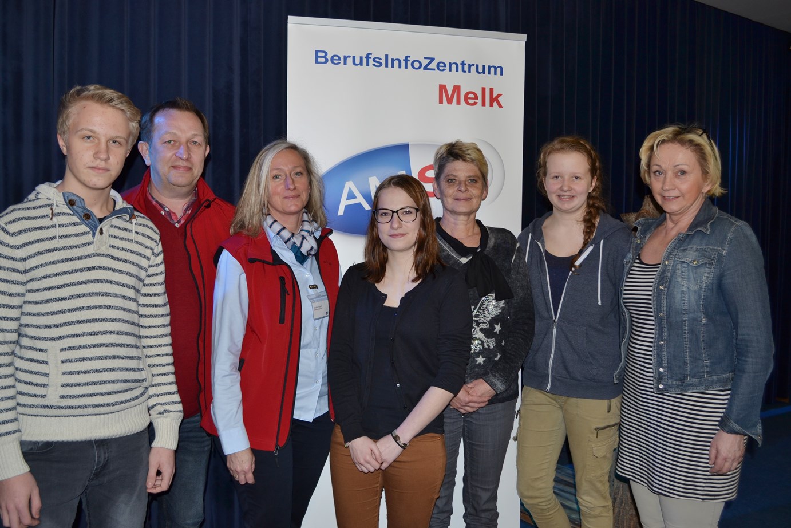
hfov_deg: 57.2
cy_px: 264
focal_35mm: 33
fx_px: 725
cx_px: 396
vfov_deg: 40.0
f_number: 3.8
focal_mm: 22
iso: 100
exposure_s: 1/60
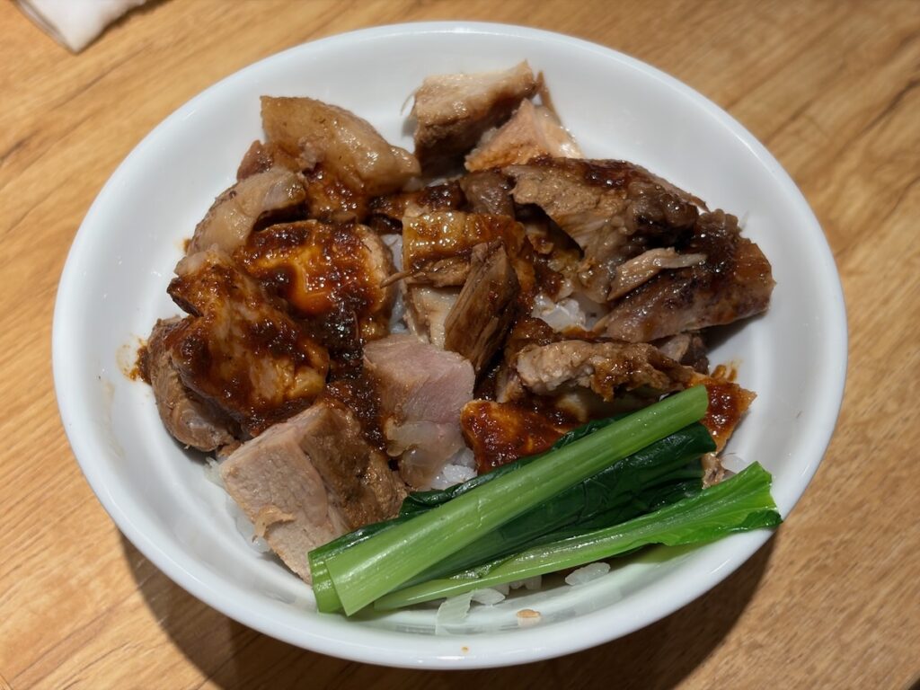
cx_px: 460
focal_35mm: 52
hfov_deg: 36.8
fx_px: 1382
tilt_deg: -54.0
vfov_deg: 28.0
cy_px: 345
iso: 32
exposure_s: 1/50
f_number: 1.6
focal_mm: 5.96
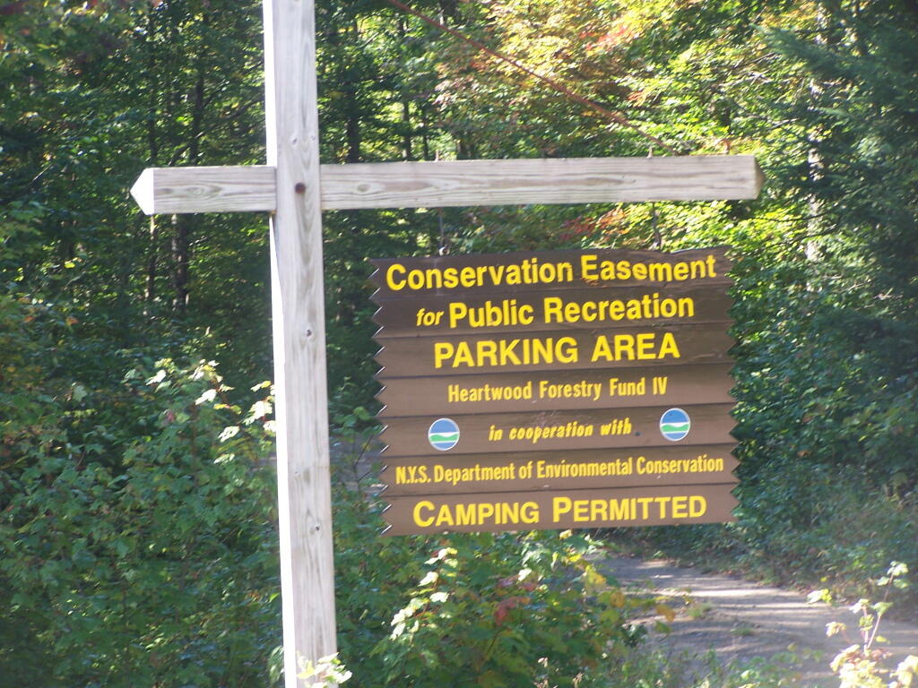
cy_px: 344
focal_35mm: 169
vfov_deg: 8.8
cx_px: 459
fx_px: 4482
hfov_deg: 11.7
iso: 80
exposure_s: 1/80
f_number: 3.2
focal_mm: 28
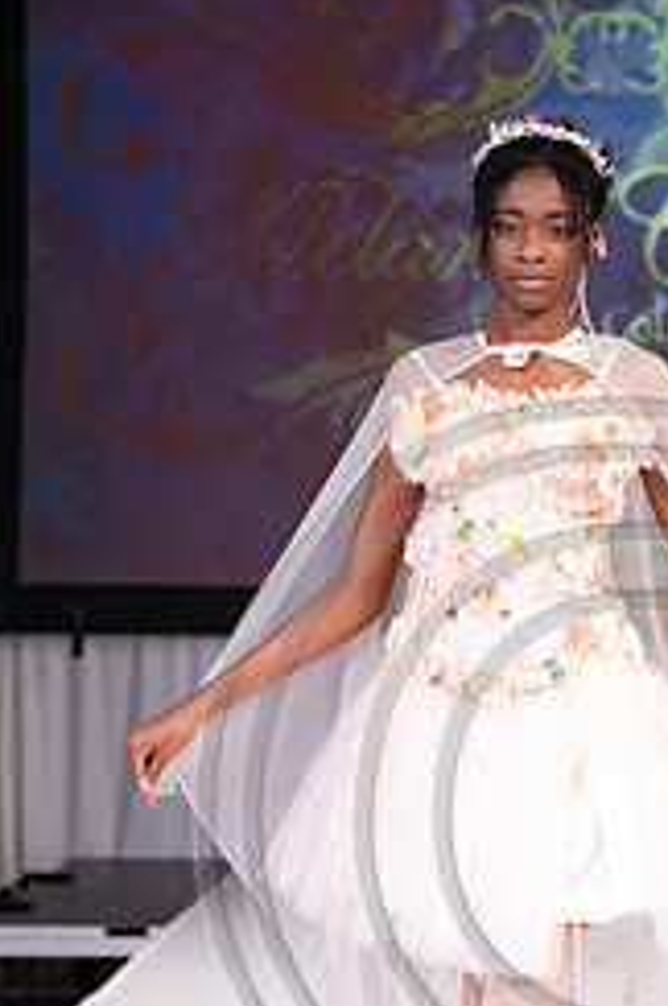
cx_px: 612
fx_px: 4745
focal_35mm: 170
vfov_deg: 12.1
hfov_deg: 8.0
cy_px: 812
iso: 2000
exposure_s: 1/400
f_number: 5.6
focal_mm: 92
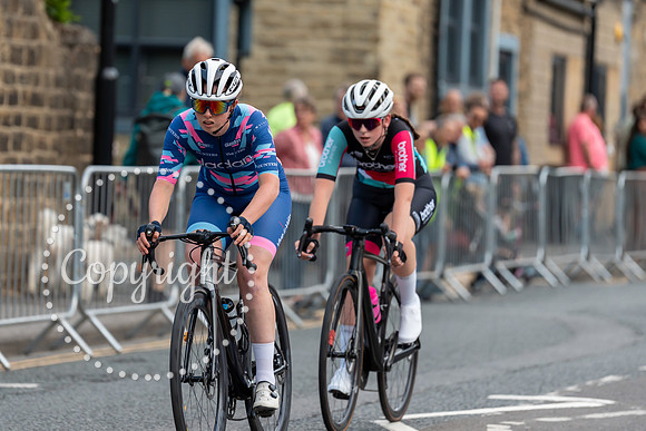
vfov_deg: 5.9
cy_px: 164
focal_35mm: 232
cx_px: 248
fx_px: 4155
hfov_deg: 8.9
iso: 640
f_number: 3.2
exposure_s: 1/1000
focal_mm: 185
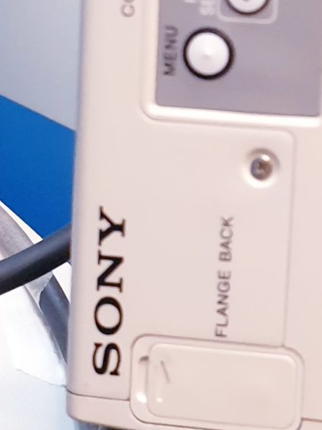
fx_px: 1440
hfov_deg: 12.2
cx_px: 470
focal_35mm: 116
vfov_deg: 16.6
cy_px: 4
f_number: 2.4
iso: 200
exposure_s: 1/50
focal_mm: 4.3
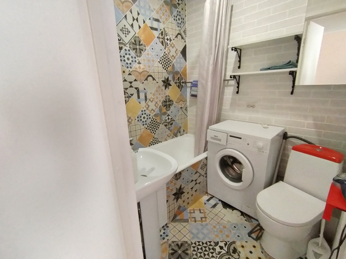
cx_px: 173
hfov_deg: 94.5
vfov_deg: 78.1
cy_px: 130
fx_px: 160
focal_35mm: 16
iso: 590
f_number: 2.2
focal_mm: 1.42
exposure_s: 1/25
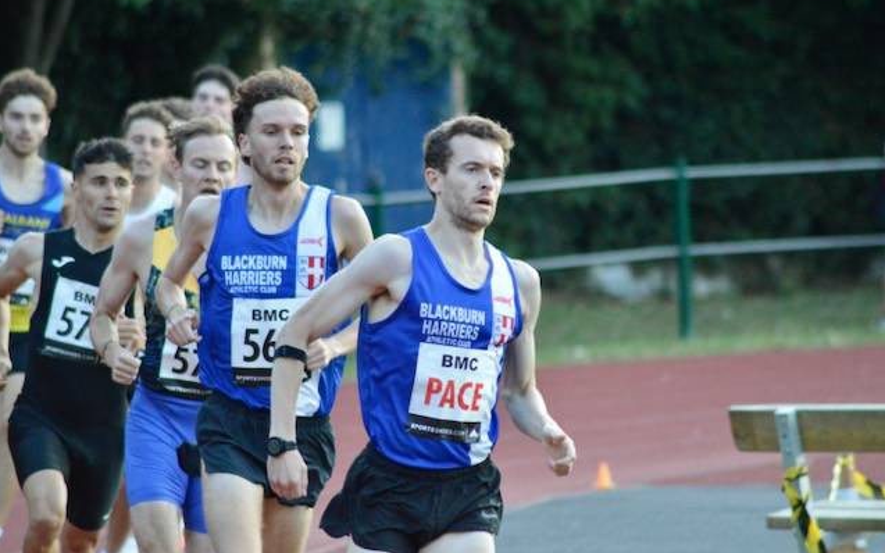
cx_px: 442
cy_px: 274
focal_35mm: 353
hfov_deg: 6.0
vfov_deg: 3.7
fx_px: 8513
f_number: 5
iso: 2200
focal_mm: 230
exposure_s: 1/500
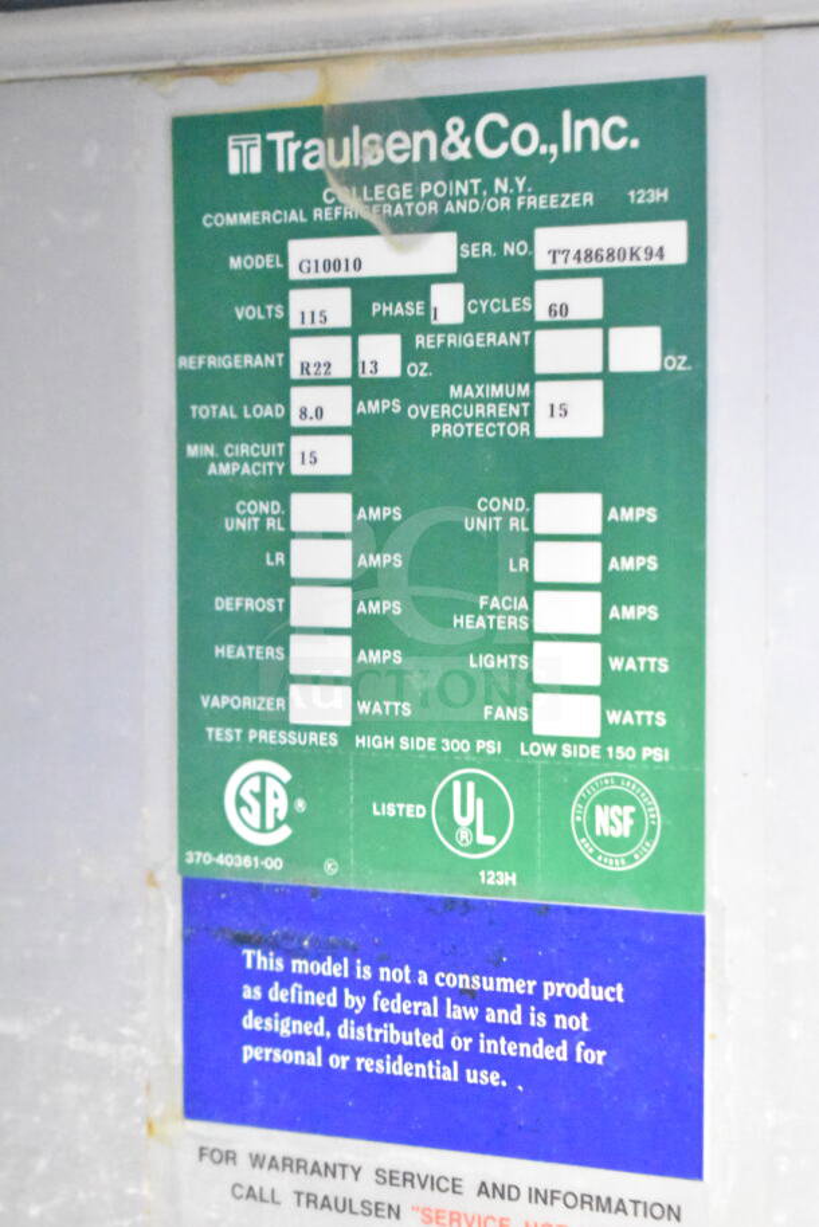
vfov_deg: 27.0
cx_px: 410
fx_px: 2557
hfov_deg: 18.2
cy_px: 614
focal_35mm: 75
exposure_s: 1/50
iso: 25600
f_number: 5.6
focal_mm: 50
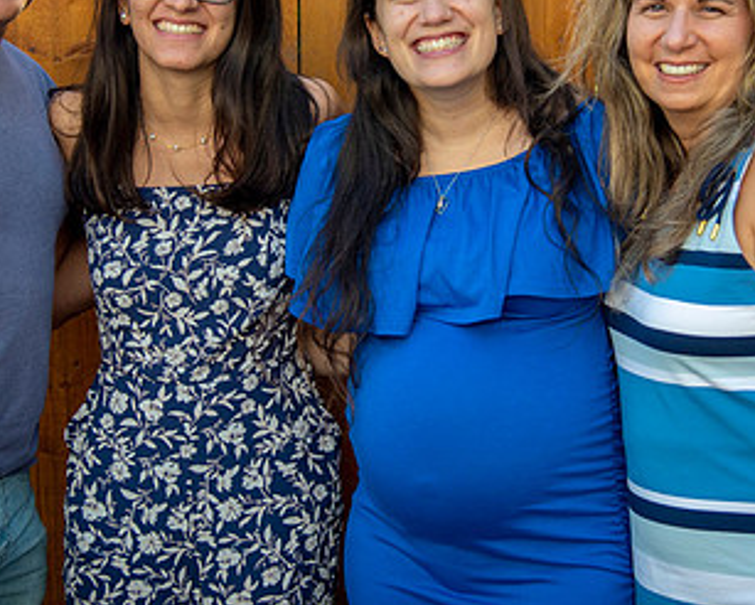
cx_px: 398
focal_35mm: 85
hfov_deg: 22.5
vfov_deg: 18.1
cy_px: 215
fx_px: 1901
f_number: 4
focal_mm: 48
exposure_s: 1/320
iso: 125
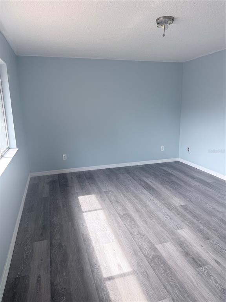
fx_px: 209
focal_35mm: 24
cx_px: 113
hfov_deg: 56.8
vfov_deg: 71.6
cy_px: 151
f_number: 1.78
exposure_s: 1/202
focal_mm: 6.76
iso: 80
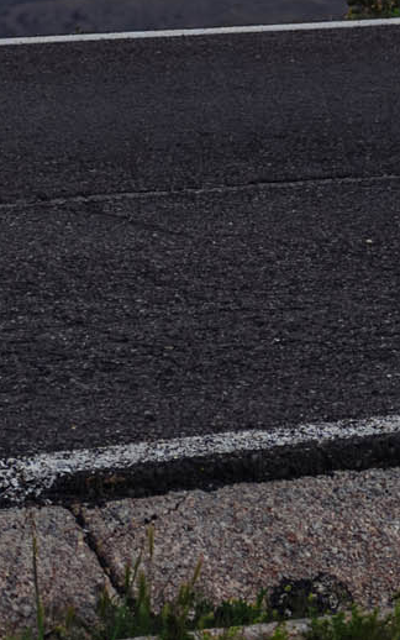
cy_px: -599
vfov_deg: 6.7
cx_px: 1048
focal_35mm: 306
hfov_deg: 4.2
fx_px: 5334
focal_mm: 48
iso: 100
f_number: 2.8
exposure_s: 1/200
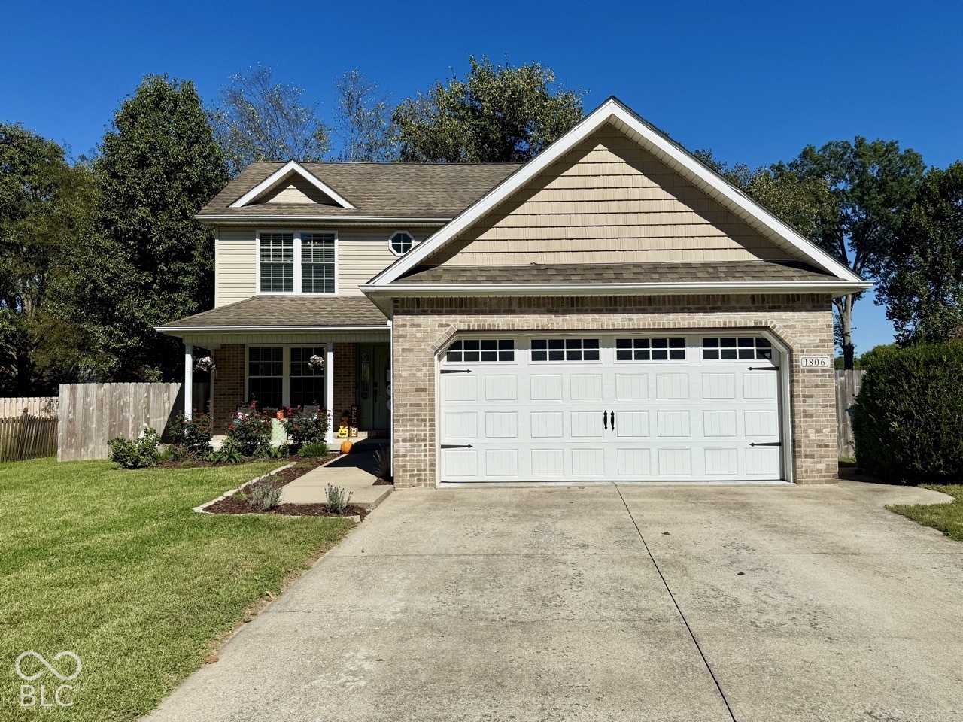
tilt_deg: +3.1
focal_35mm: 24
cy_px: 361
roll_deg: +1.0
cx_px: 482
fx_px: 668
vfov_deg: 56.8
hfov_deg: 71.6
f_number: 1.78
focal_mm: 6.76
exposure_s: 1/10309
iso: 80
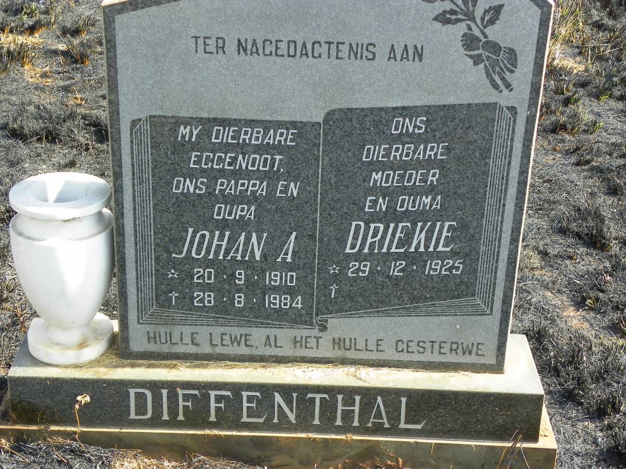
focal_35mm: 62
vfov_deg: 23.7
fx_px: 1121
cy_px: 234
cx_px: 313
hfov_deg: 31.2
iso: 64
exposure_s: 1/100
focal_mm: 11
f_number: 3.5
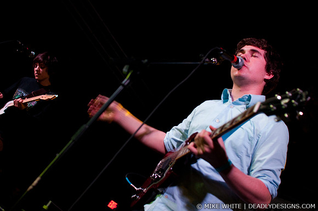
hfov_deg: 43.7
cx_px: 159
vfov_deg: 29.8
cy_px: 106
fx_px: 397
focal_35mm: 45
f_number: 2.8
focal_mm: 30
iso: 1000
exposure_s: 1/80
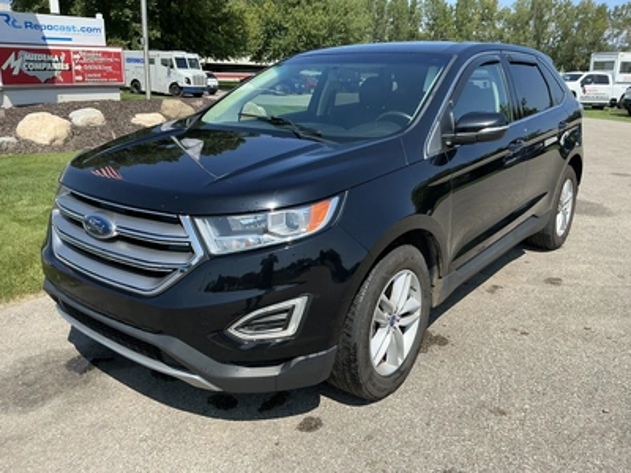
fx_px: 510
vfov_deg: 49.7
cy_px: 236
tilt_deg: -17.0
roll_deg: -0.4
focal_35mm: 28
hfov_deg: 63.4
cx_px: 316
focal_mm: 3
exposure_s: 1/1250
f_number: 1.8
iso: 25
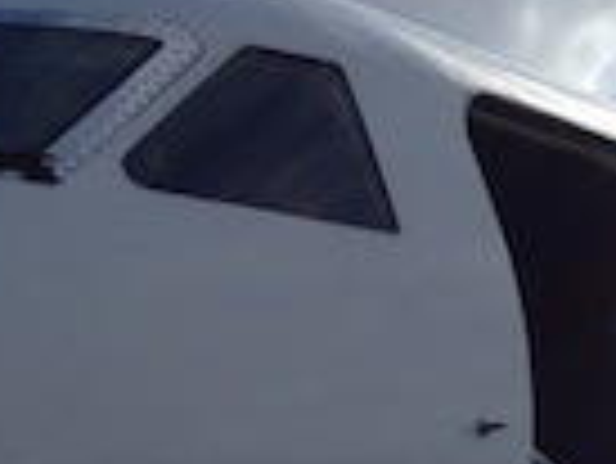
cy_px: 773
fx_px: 2494
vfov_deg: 10.1
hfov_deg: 13.7
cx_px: 733
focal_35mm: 140
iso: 50
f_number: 2.4
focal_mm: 4.12
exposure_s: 1/3012
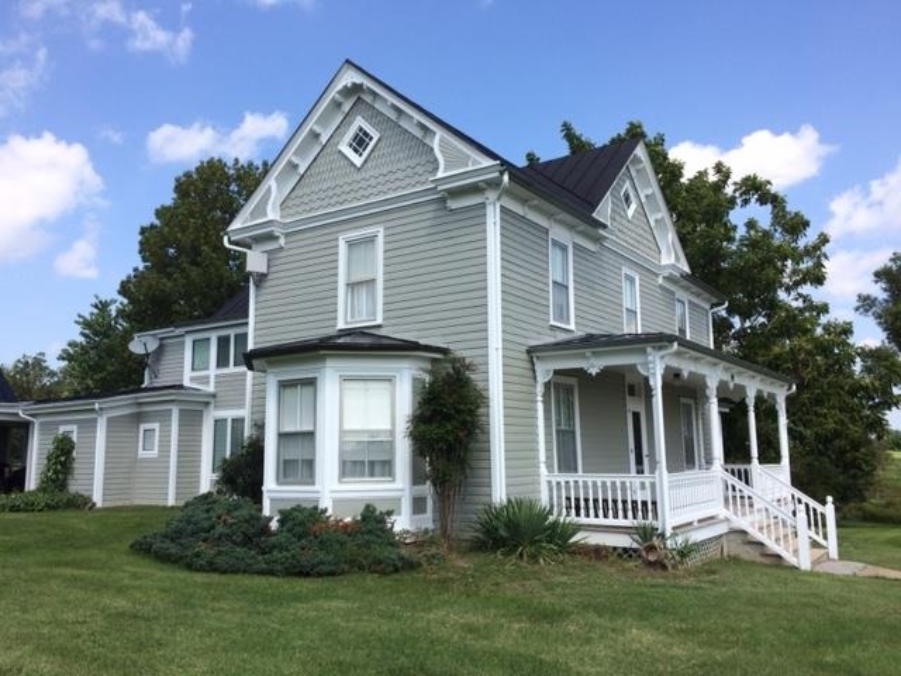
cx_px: 450
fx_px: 755
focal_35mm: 29
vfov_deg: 48.2
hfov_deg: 61.7
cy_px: 338
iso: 32
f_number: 2.2
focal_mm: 4.15
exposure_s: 1/1709
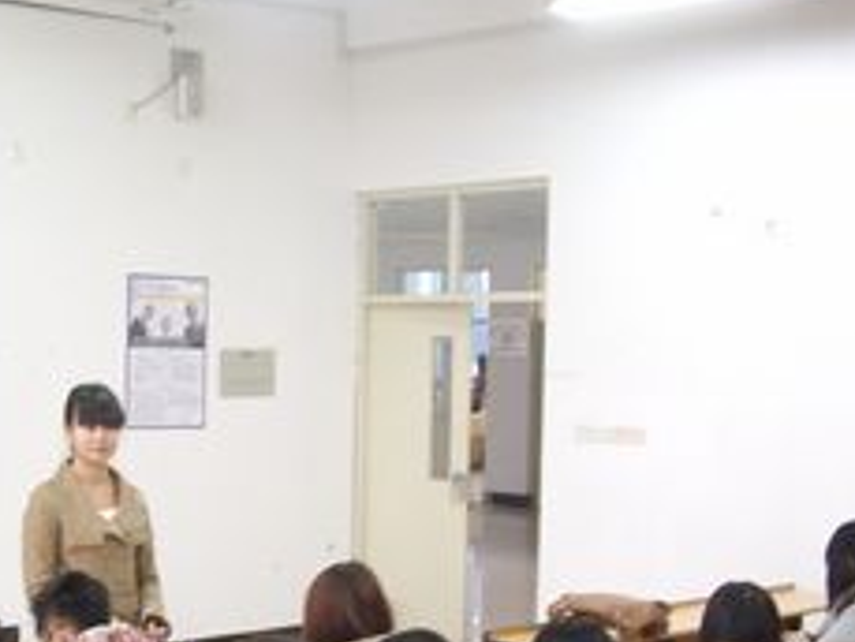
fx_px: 1359
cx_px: 146
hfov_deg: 33.7
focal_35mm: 55
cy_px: 476
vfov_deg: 26.3
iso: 100
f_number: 2.9
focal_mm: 5.8
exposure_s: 1/5
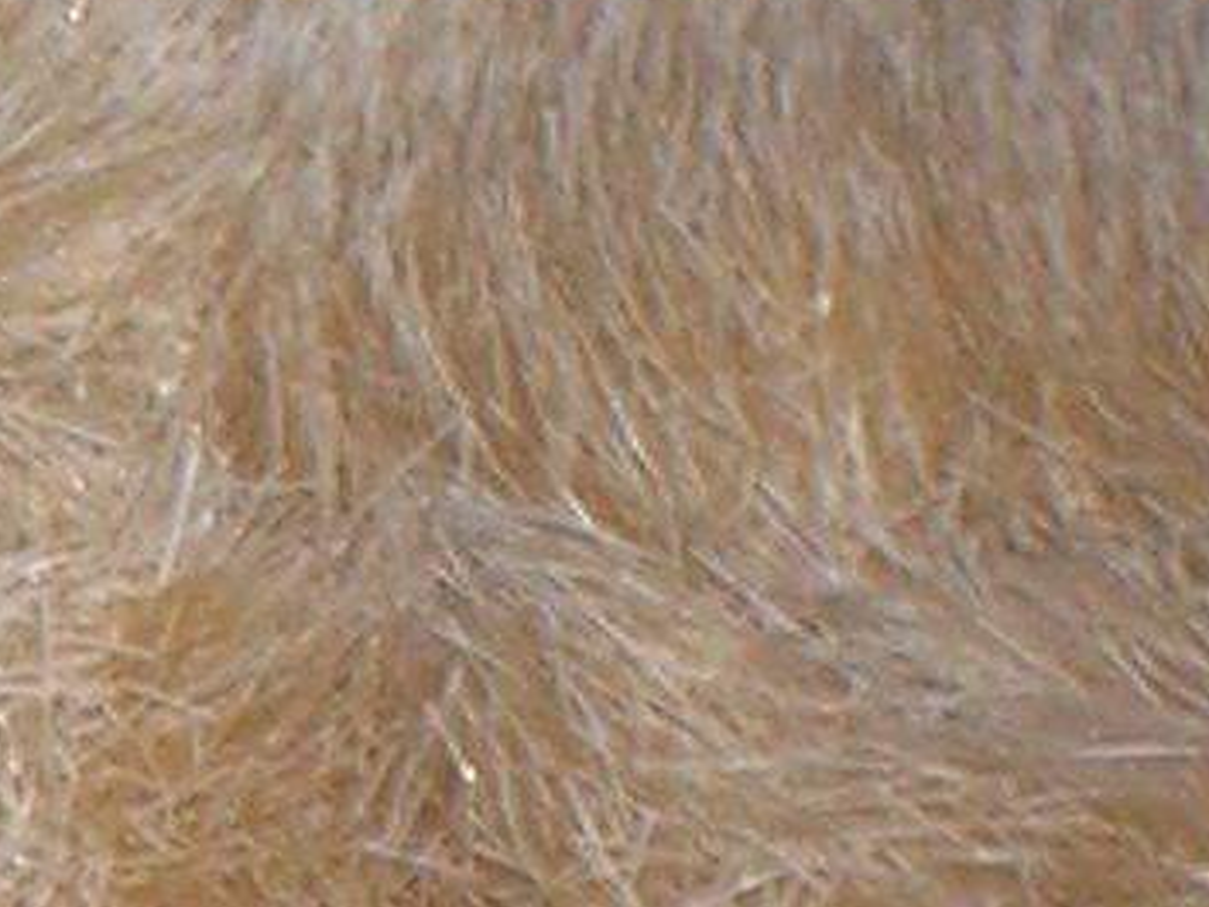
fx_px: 23094
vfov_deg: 2.2
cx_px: -2678
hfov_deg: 2.9
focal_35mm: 661
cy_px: 2440
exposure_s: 1/60.1
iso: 50
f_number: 4.9
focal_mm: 17.1
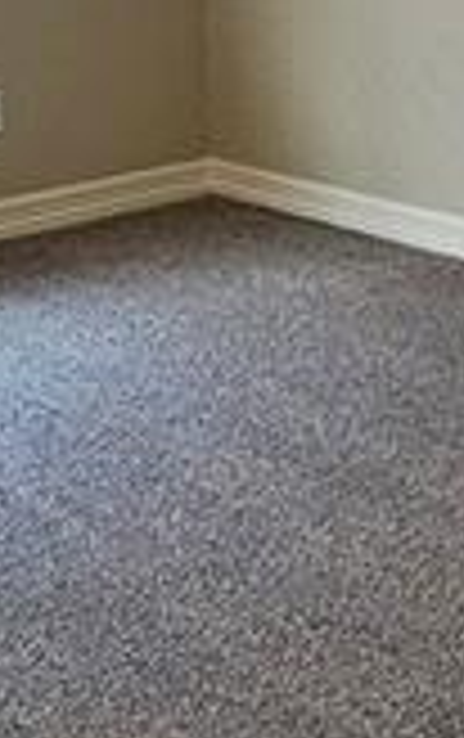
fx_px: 1734
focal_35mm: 86
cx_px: 617
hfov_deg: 14.5
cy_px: 92
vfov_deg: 23.5
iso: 200
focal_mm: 2.2
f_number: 2.2
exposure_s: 1/60
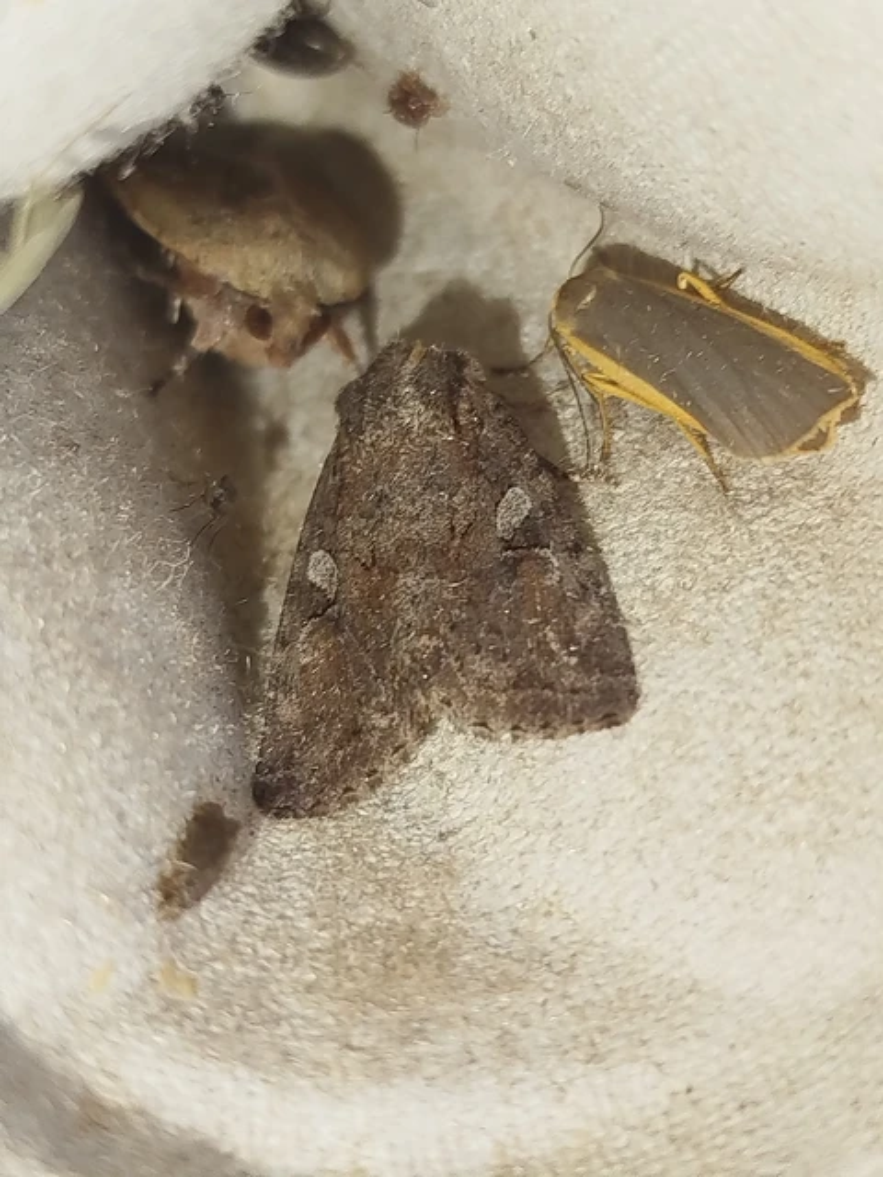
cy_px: 588
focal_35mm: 72
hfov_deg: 20.4
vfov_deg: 27.0
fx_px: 2449
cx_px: 442
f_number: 1.7
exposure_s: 1/50
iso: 64
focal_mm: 5.31
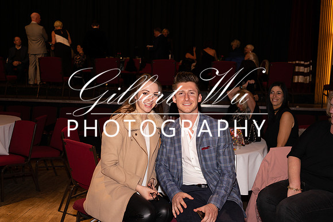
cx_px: 166
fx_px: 324
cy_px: 111
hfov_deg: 54.4
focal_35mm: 35
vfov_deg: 37.9
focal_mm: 35
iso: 200
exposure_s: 1/60
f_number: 3.2
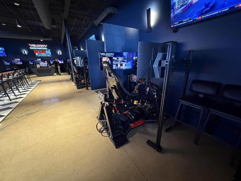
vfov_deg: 85.7
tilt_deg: -17.6
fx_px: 97
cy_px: 90
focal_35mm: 14
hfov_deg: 102.1
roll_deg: +1.2
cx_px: 120
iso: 1000
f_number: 2.2
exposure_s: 1/40
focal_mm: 2.22
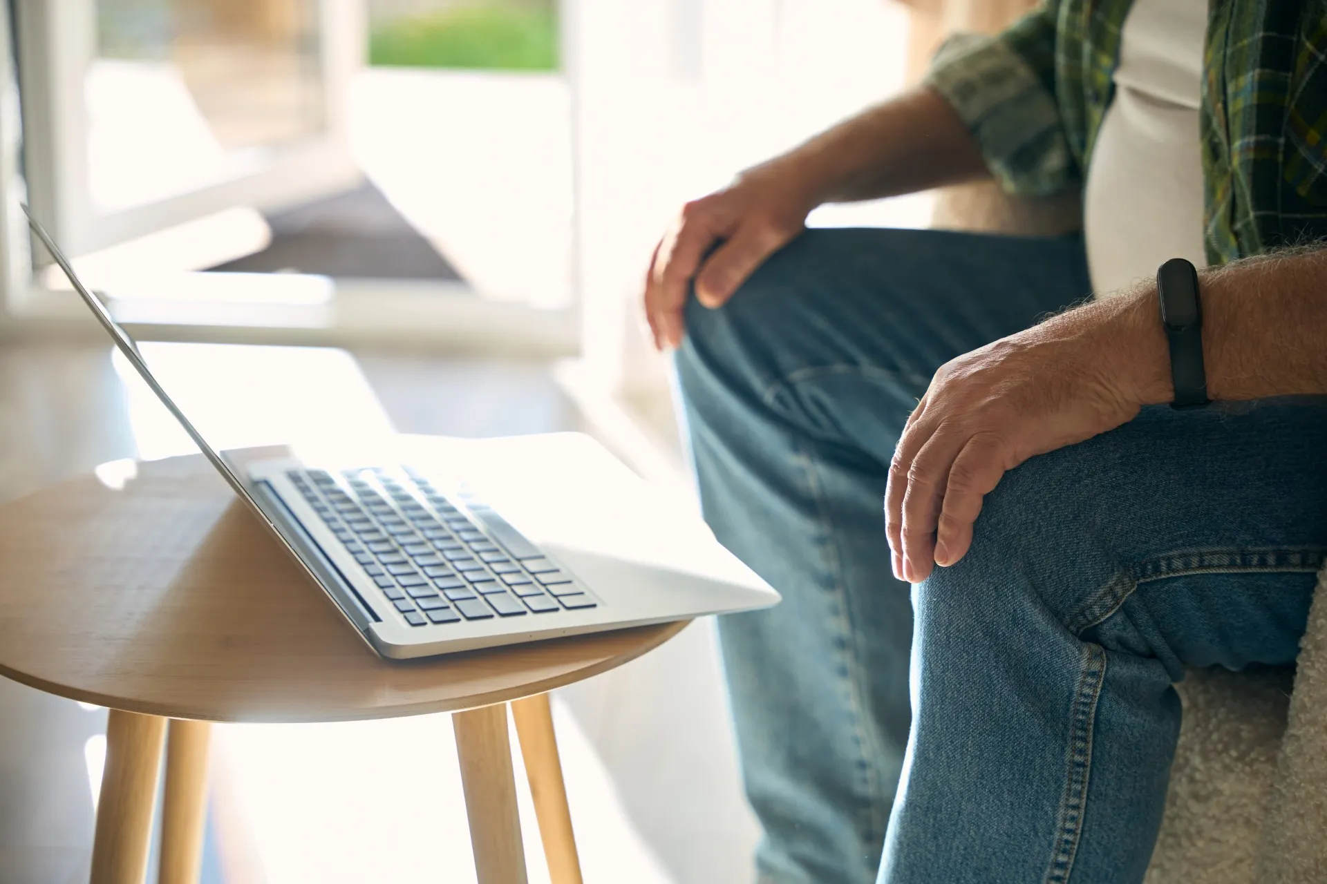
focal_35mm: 65
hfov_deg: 31.0
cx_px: 664
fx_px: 2396
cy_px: 442
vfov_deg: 20.9
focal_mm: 65
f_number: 2.8
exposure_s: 1/250
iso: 800
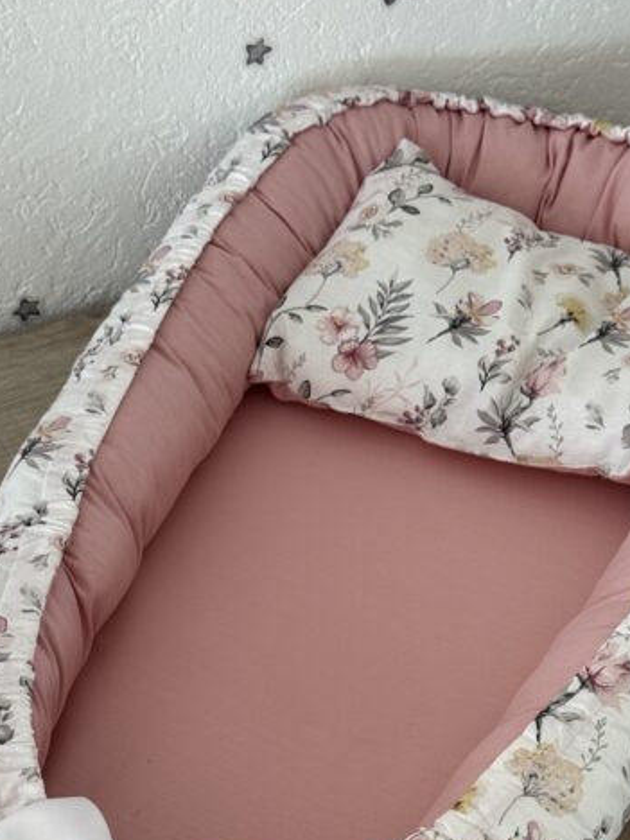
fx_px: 1990
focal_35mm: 82
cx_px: 355
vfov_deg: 23.6
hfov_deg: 18.0
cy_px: 637
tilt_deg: -47.3
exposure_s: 1/121
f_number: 1.78
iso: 64
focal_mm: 6.76
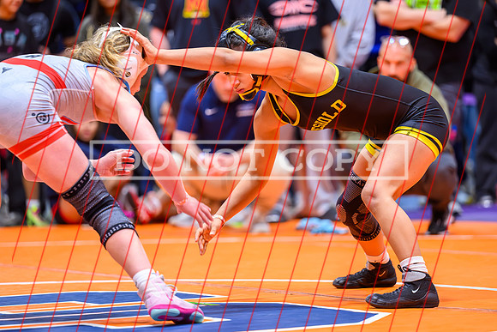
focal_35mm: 163
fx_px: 2254
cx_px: 258
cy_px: 164
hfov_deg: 12.6
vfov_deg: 8.4
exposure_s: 1/640
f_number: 2.8
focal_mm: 145
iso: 3200
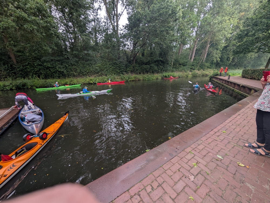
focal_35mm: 12
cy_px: 102
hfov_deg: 110.5
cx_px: 135
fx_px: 94
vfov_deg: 94.6
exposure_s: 1/200
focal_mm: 2.02
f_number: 1.7
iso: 102
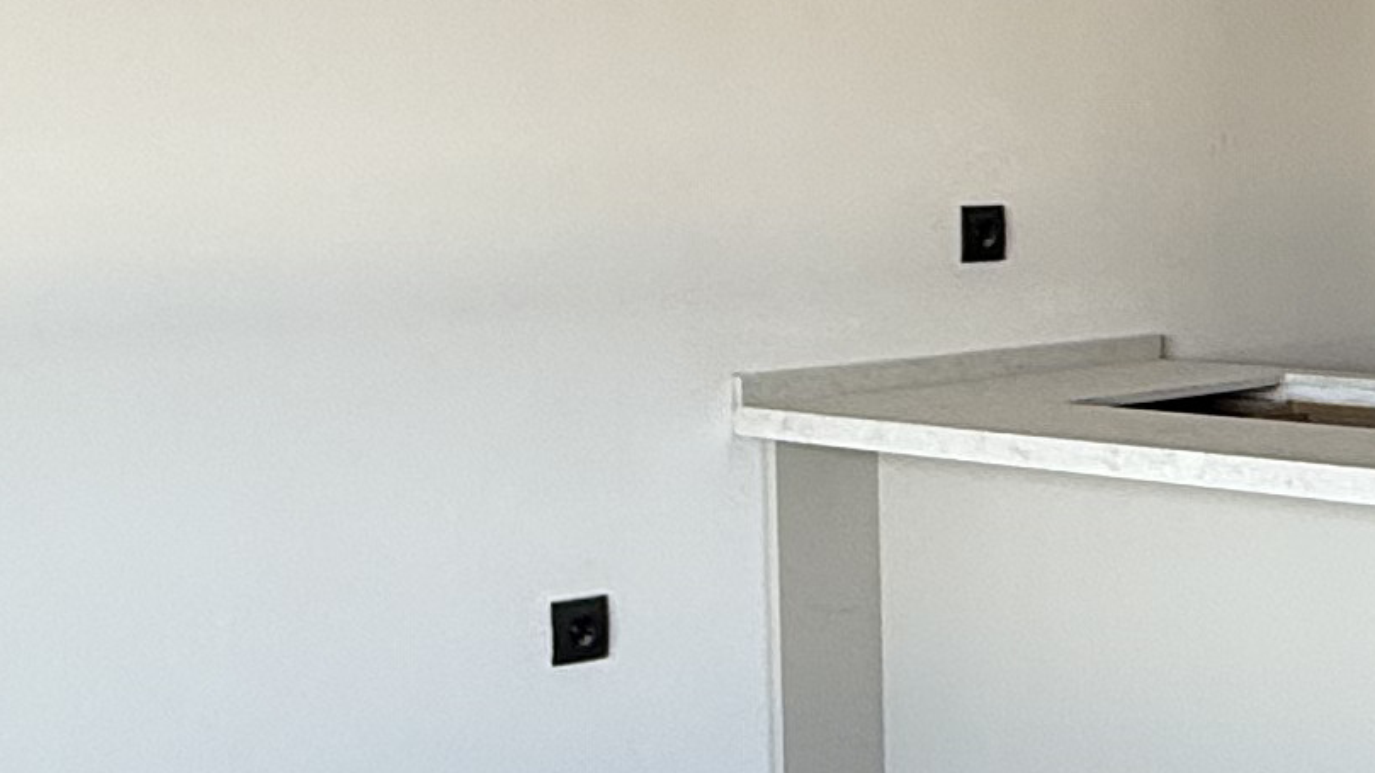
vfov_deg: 15.9
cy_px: 355
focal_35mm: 76
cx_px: 1316
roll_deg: +0.6
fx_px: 2771
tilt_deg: -4.3
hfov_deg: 26.6
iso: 125
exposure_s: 1/99
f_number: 2.2
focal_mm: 2.22
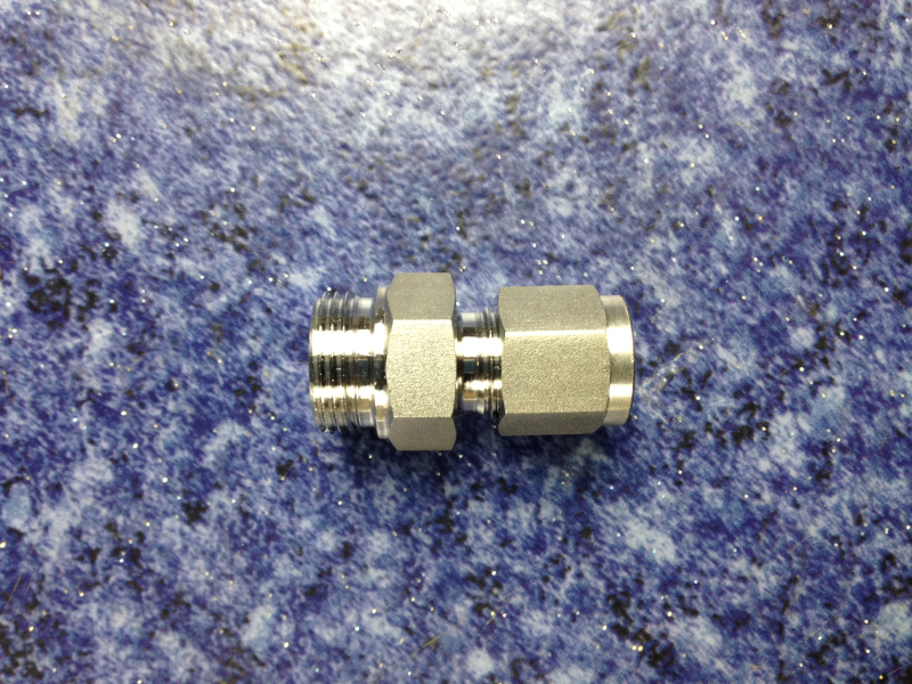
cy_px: 342
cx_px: 456
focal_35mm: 33
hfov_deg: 55.4
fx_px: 869
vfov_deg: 42.9
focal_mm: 4.12
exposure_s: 1/20
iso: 125
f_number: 2.4
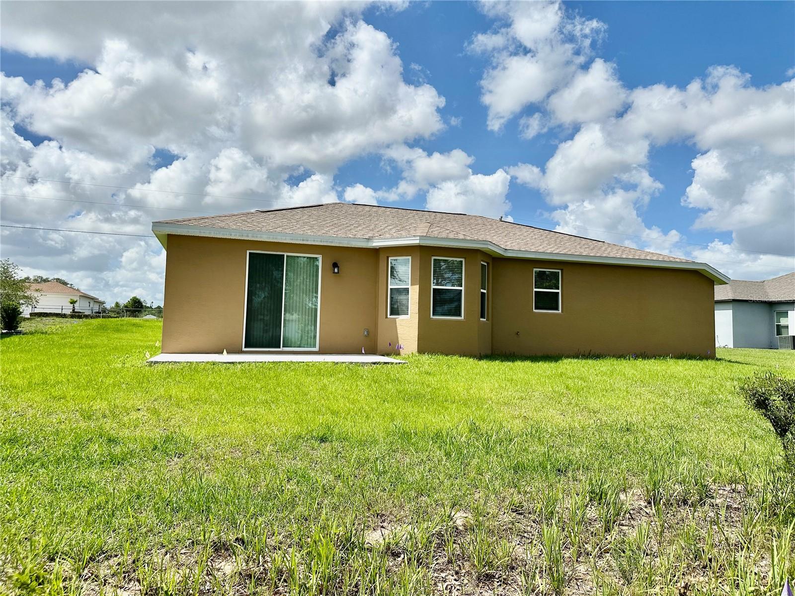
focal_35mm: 24
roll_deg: -1.5
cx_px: 398
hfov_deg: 71.6
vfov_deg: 56.8
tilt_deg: +4.2
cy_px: 298
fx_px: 551
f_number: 1.78
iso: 80
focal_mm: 6.86
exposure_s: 1/7576
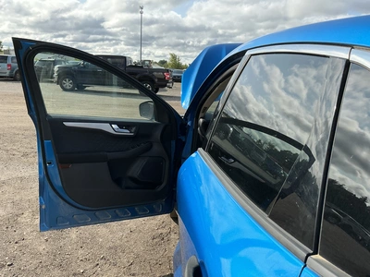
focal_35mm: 28
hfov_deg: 63.4
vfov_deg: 49.7
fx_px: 299
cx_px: 185
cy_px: 138
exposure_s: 1/1451
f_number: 1.8
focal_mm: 3
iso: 25
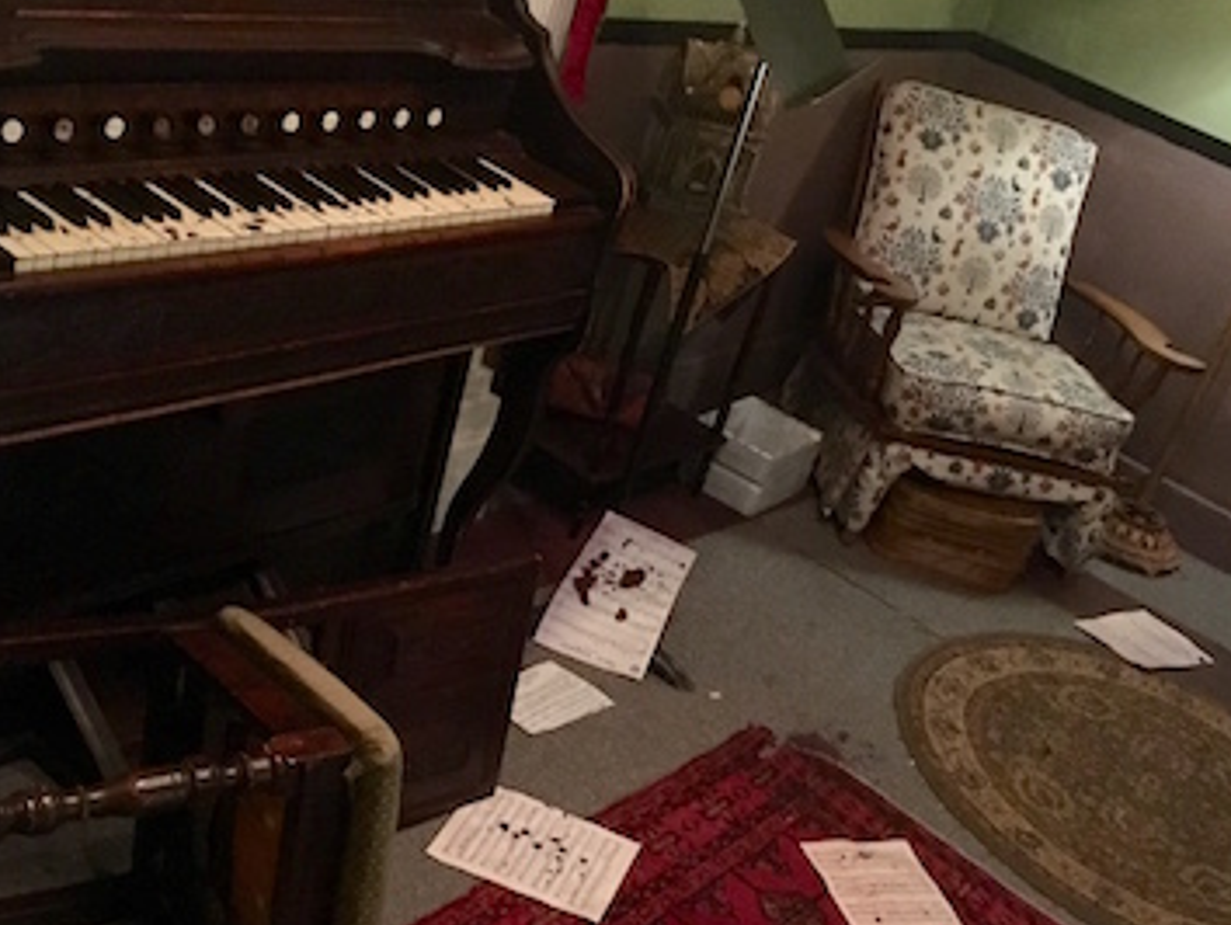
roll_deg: -20.0
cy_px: 603
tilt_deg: -29.4
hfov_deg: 42.0
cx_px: 643
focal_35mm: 45
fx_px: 1601
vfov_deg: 32.0
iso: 800
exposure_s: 1/15
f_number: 2.2
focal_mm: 4.15
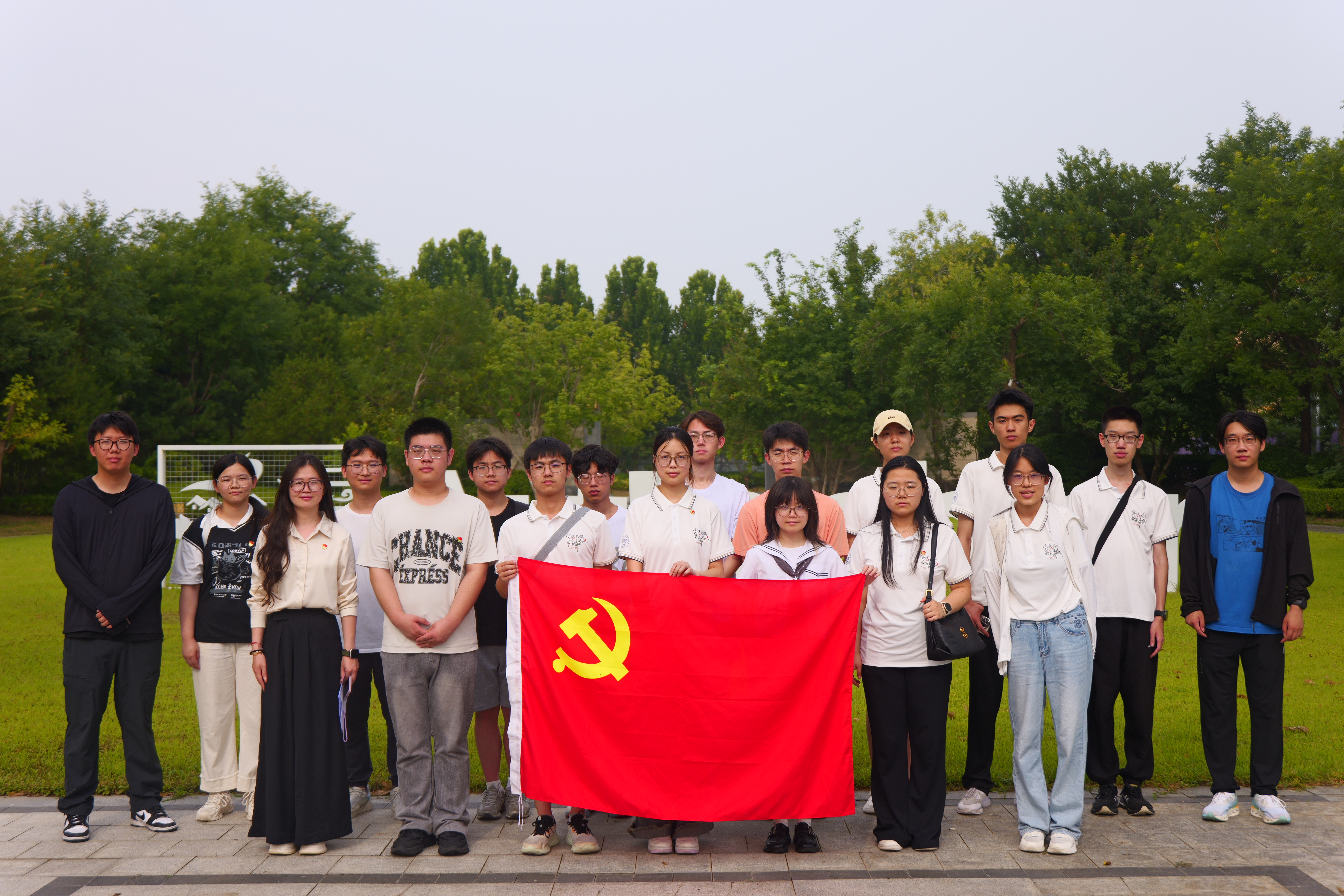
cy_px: 448
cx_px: 672
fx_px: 1568
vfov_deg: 31.9
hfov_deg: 46.4
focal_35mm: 42
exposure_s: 1/320
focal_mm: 42
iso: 100
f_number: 4.7
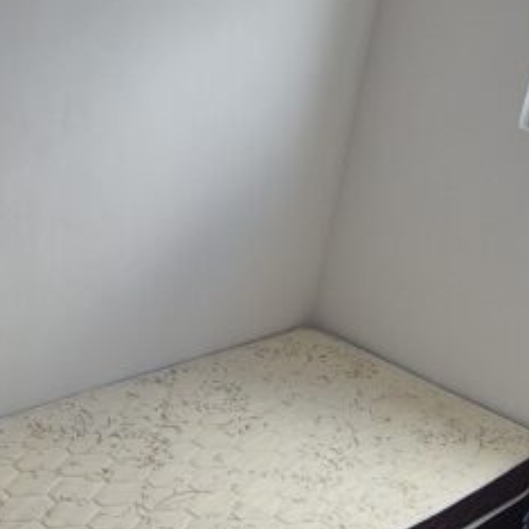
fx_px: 864
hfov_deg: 33.2
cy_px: 398
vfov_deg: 33.3
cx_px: 119
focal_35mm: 50
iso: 50
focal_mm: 2.2
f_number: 2.2
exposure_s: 1/286
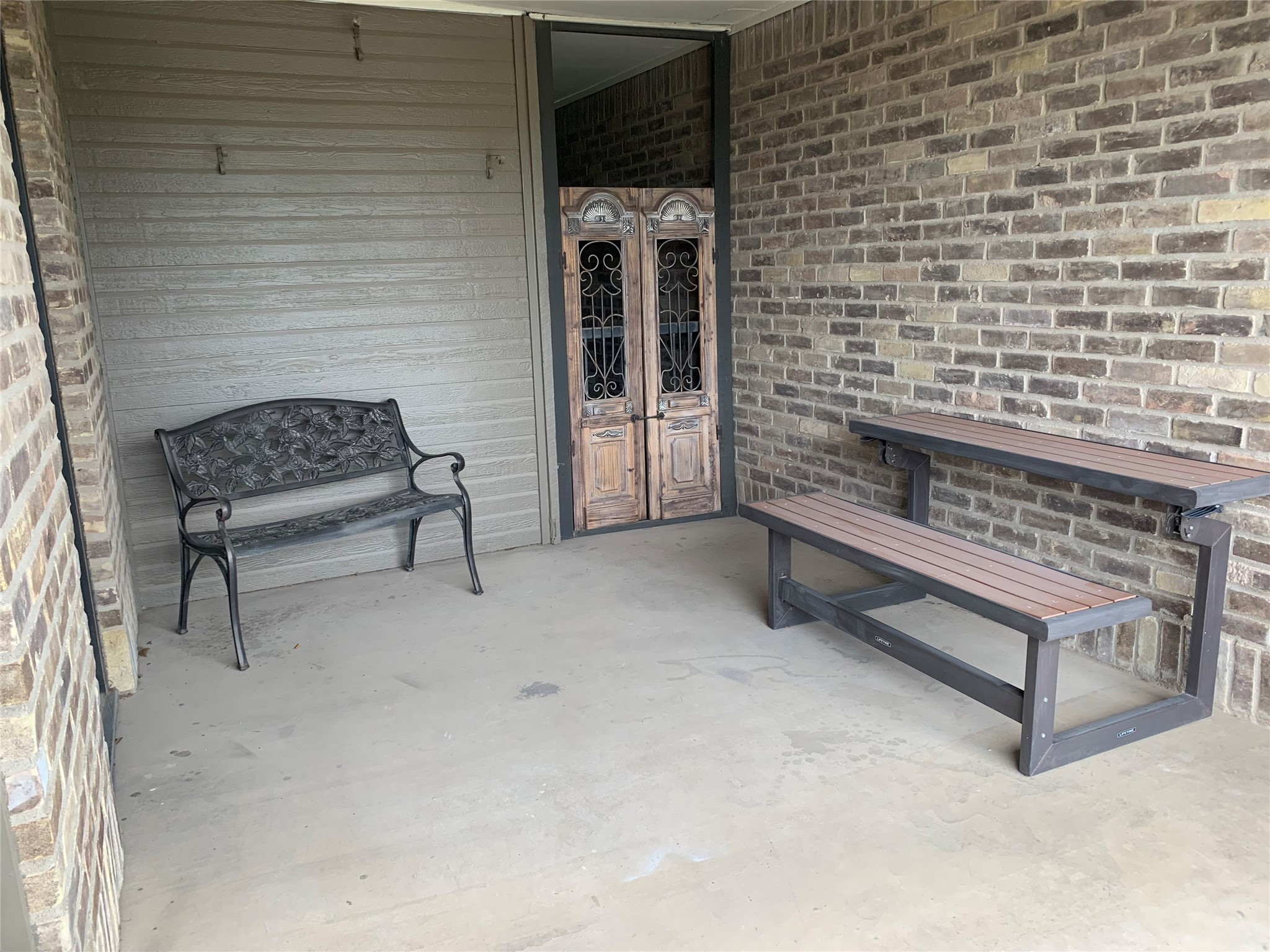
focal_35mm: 26
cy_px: 476
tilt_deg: -13.1
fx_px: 954
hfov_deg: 67.3
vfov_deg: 53.1
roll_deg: +1.3
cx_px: 635
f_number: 1.8
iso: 64
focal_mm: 4.25
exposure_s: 1/121
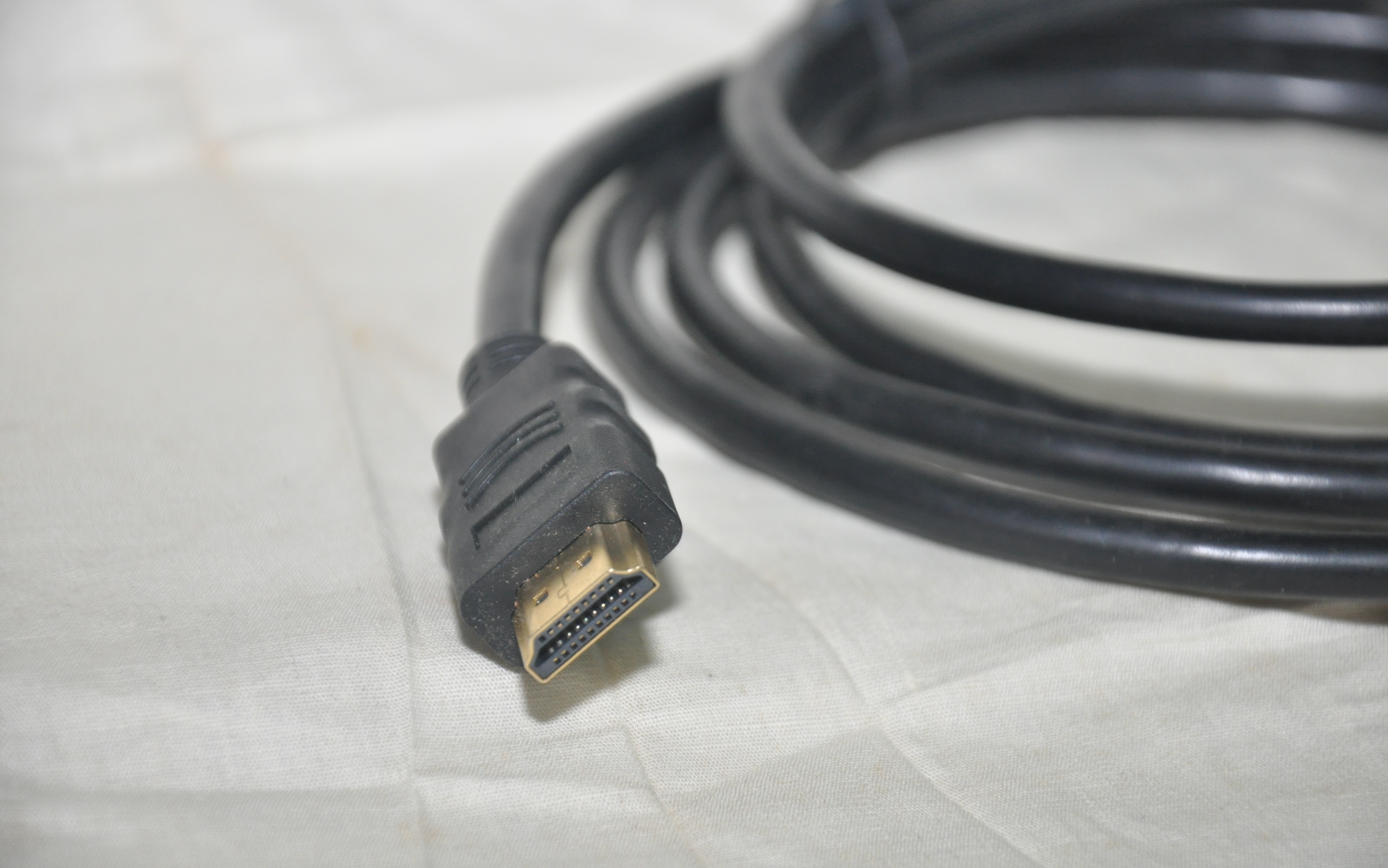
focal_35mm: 161
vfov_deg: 8.2
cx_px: 694
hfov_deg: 13.0
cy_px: 424
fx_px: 6072
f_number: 5.6
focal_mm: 105
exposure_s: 1/50
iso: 1000
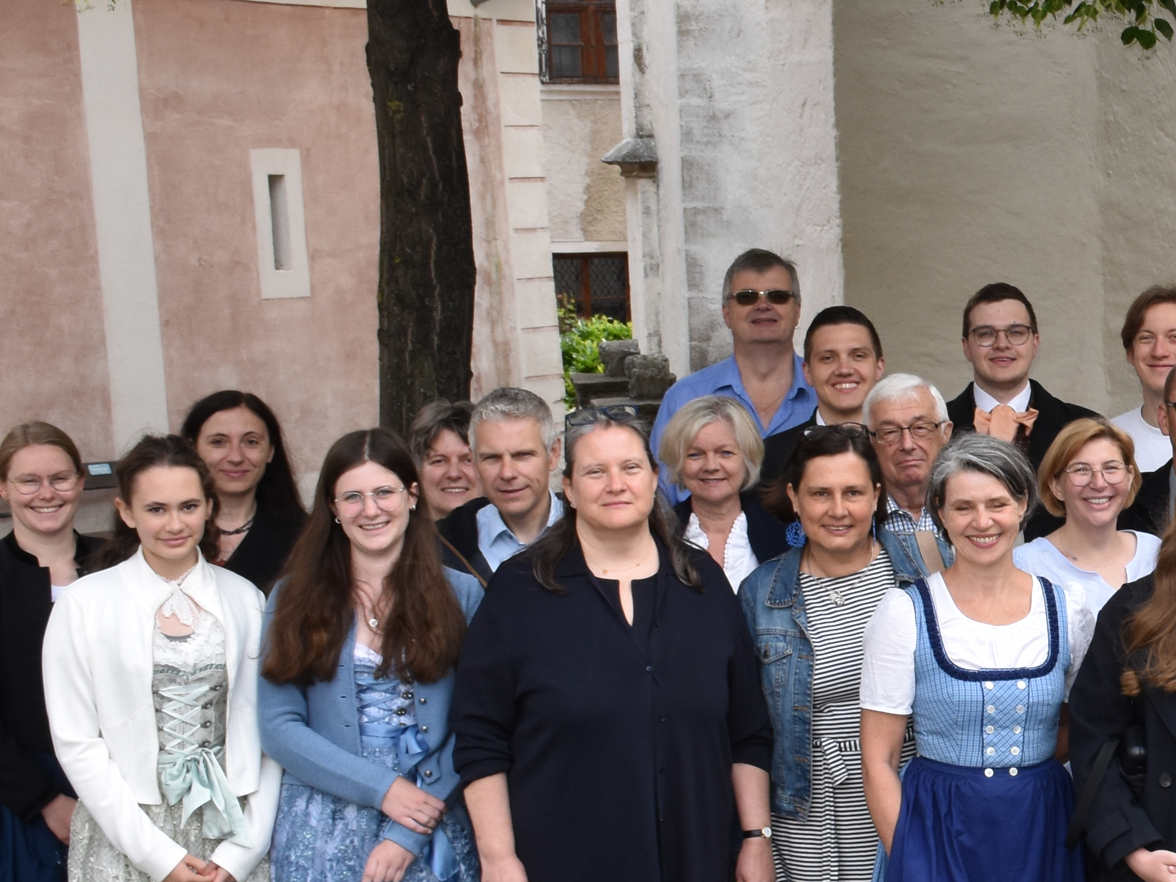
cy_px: 582
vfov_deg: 15.1
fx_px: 3329
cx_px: 1414
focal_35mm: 98
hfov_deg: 18.9
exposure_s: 1/200
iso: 400
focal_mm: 24
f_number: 10
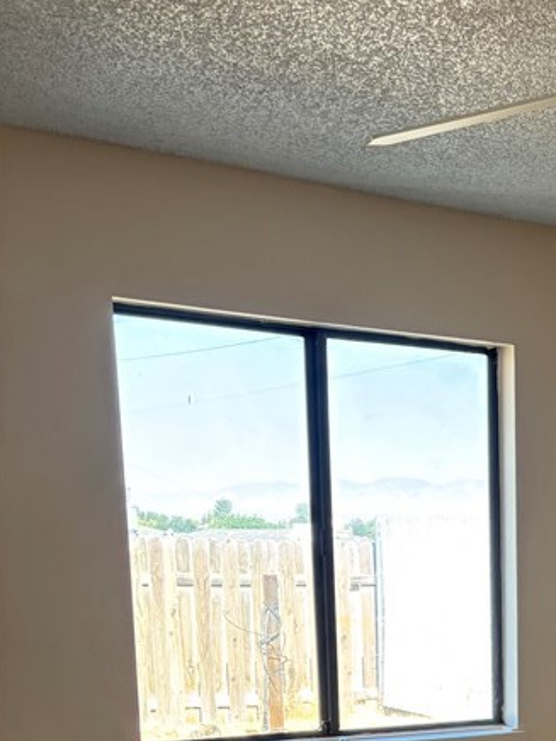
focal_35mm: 61
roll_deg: -0.4
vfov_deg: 29.1
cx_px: 648
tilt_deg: -10.9
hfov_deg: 22.4
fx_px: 1306
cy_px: 785
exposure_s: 1/120
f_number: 1.6
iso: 80
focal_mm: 5.96
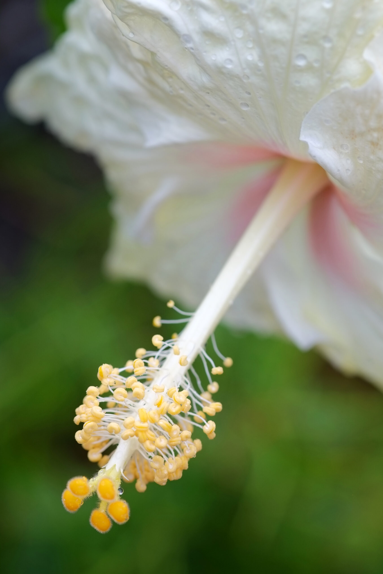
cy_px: 287
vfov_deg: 22.6
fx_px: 1436
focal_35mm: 90
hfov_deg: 15.2
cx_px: 192
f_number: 4
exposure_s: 1/60
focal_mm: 60
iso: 400
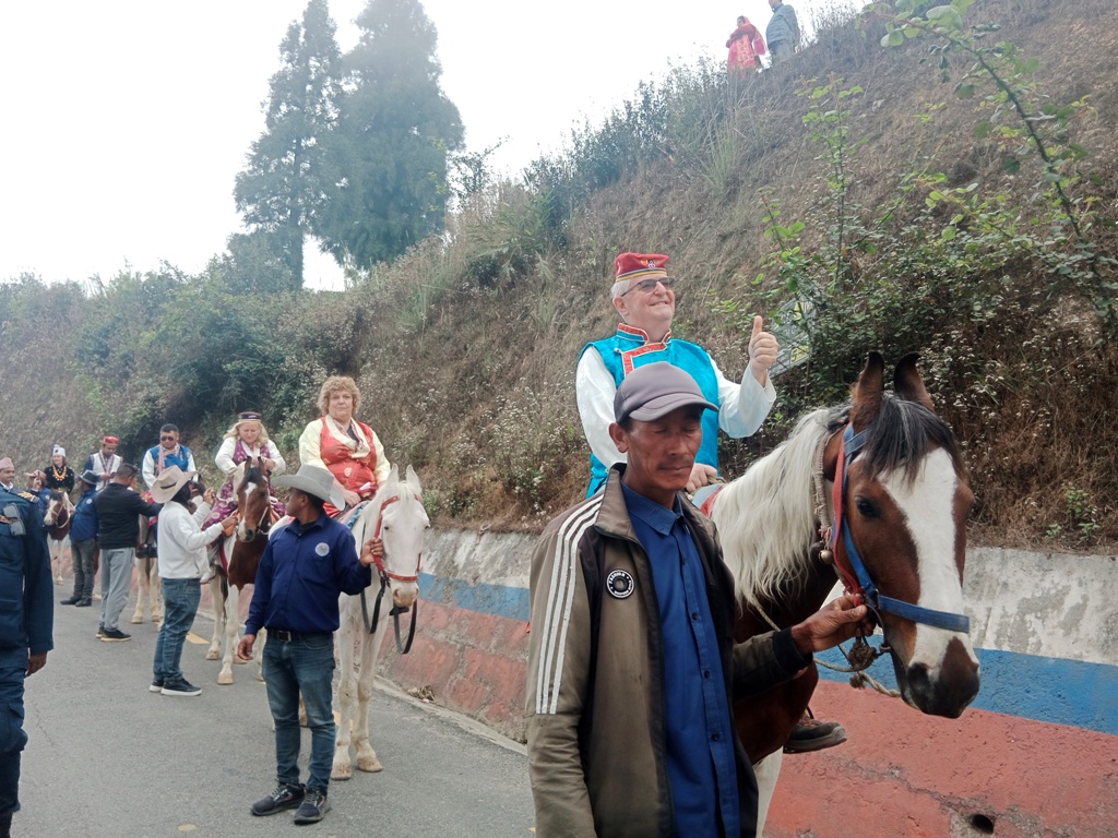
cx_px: 559
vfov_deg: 53.1
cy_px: 419
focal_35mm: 26
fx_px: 840
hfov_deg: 67.3
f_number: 1.8
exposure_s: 1/100
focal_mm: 3.96
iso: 322
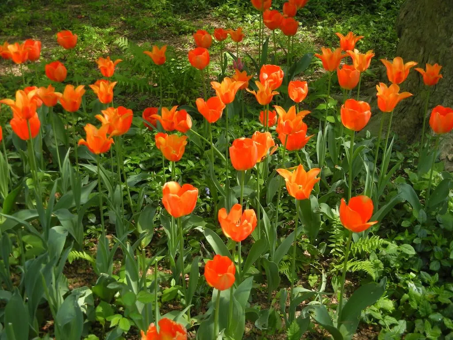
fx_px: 680
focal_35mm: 52
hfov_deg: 36.8
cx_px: 226
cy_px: 170
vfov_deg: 28.0
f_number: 3.9
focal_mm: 9.3
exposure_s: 1/204
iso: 160
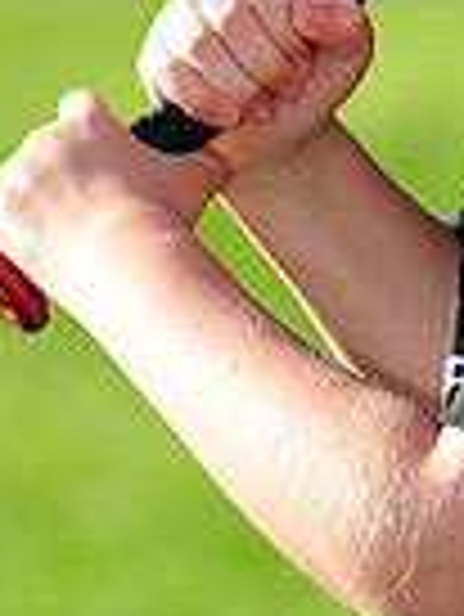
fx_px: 9404
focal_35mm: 527
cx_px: 568
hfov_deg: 2.8
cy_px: -139
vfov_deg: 3.8
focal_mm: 130
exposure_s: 1/800
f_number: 4.5
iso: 200
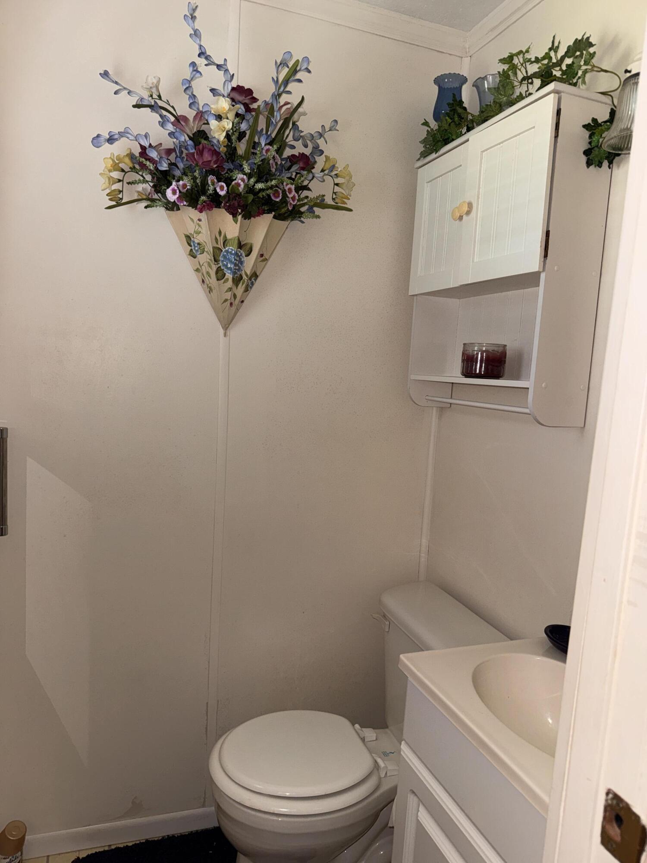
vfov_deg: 71.6
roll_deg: -3.1
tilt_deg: -6.6
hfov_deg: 56.8
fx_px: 598
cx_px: 324
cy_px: 432
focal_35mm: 24
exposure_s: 1/32
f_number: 1.78
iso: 64
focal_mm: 6.76
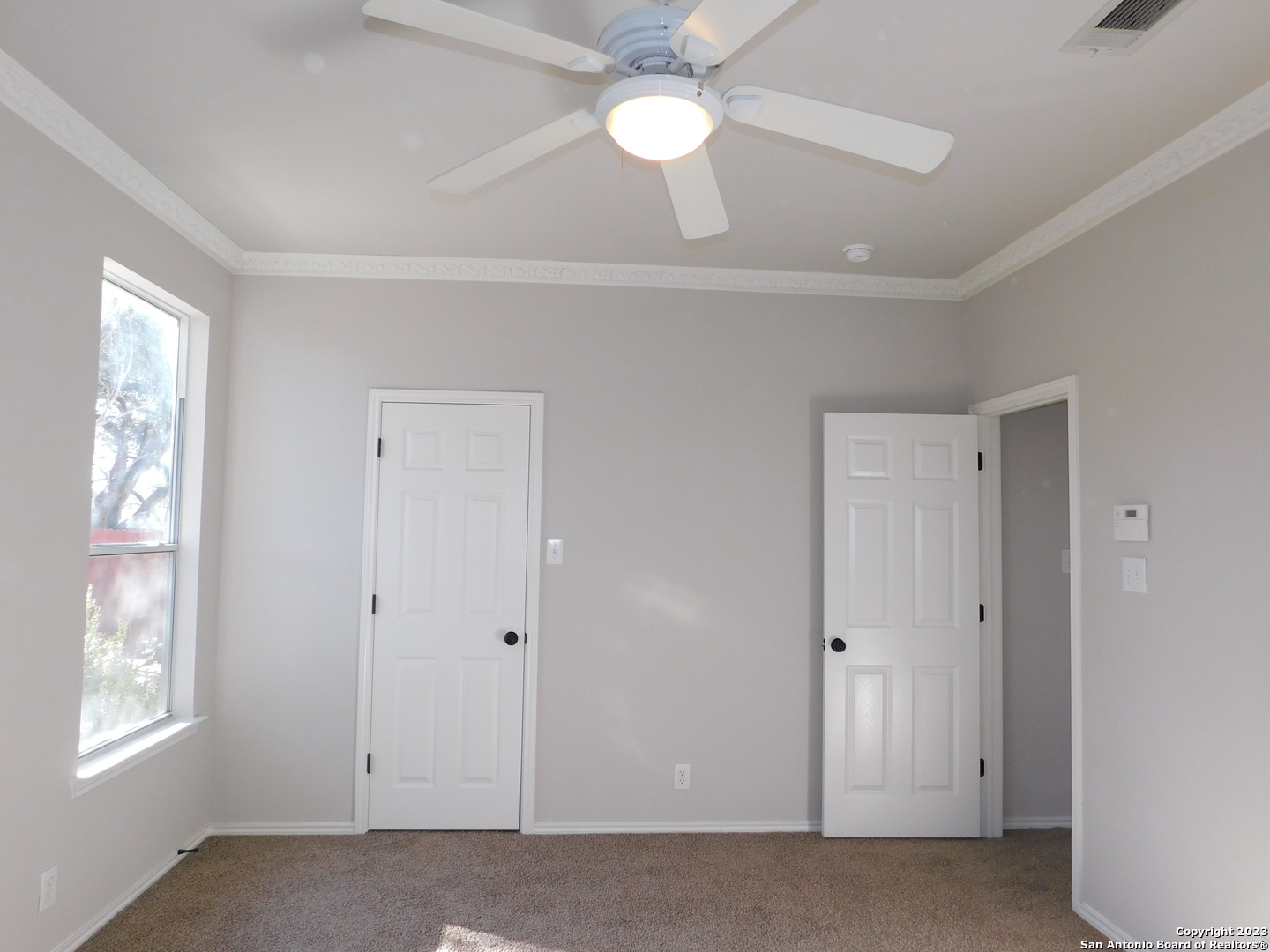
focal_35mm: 23
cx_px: 635
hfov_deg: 73.9
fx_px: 844
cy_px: 476
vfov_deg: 58.9
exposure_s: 1/50
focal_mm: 4
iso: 125
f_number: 3
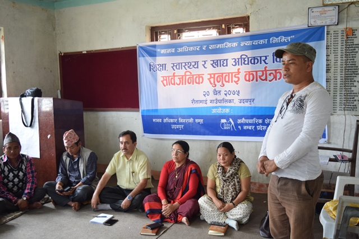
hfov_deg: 53.1
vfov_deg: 36.9
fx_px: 359
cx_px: 180
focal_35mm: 36
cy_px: 120
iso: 720
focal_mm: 24
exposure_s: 1/30
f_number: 4
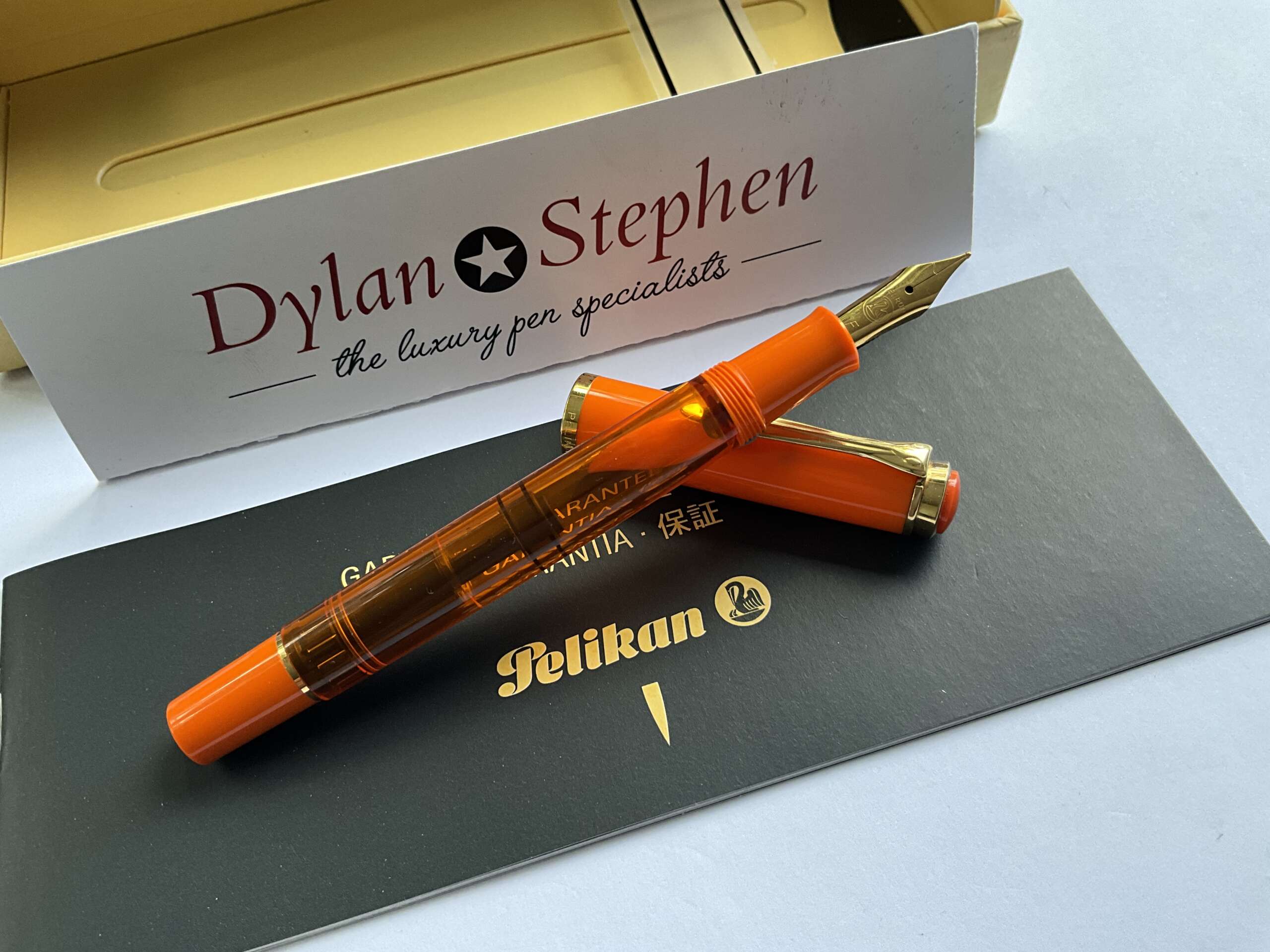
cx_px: 635
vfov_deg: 48.2
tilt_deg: -56.9
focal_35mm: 29
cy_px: 476
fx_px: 1064
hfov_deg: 61.7
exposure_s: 1/122
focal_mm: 3
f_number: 1.8
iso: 64
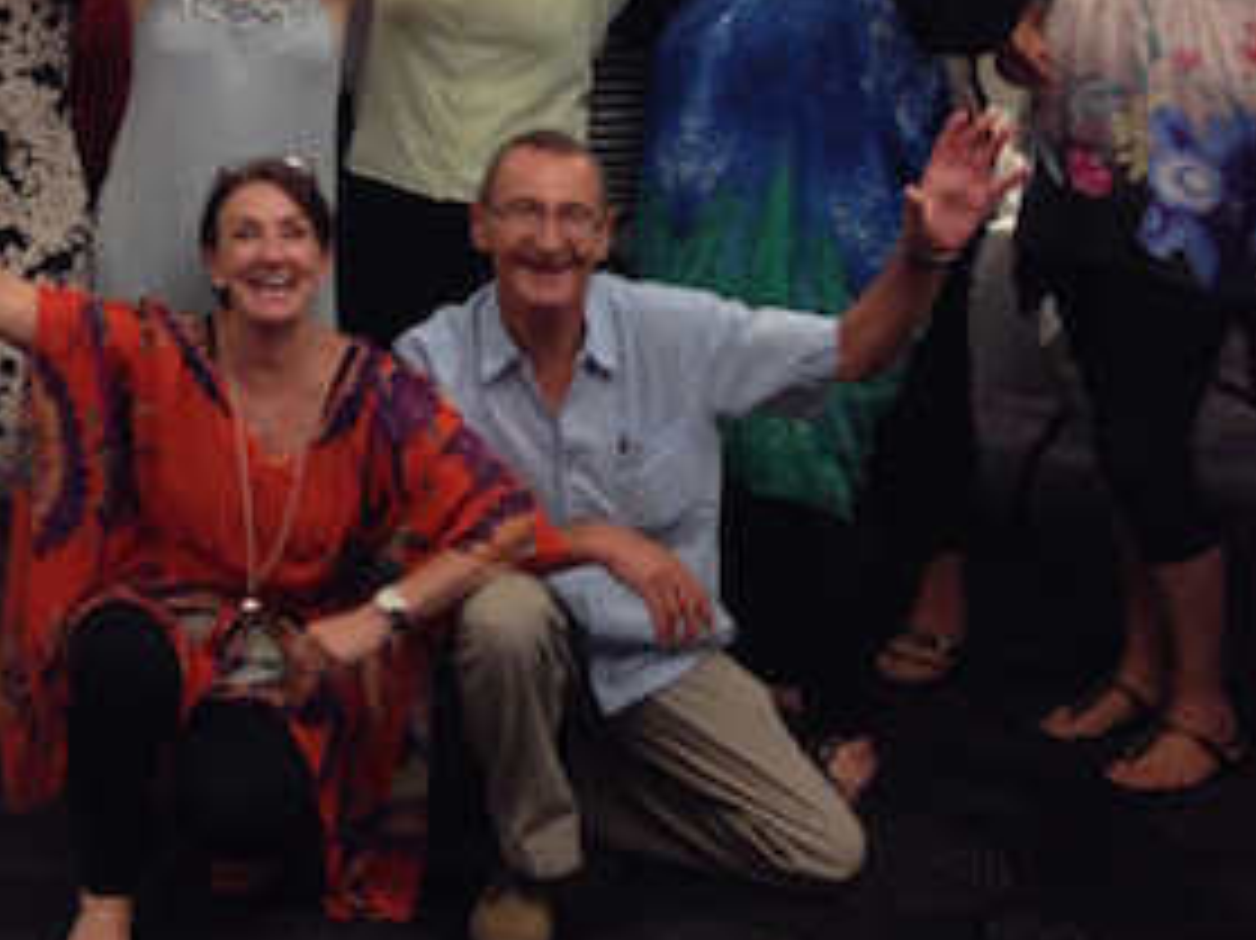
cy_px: 27
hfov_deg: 26.3
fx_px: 2575
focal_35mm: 71
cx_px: 86
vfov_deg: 20.1
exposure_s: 1/20
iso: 80
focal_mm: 4.12
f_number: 2.4
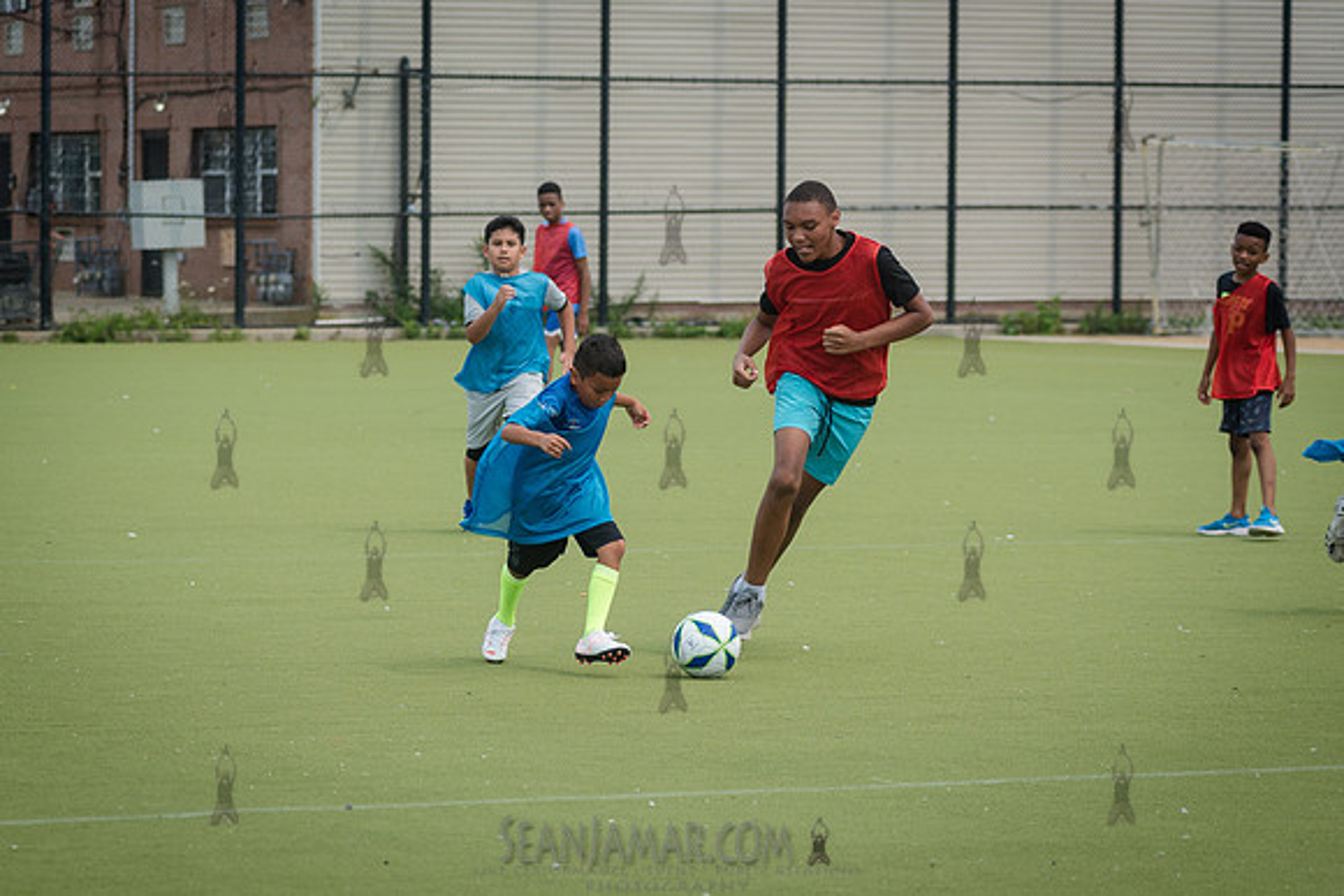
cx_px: 524
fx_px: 5420
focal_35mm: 145
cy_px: 581
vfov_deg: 9.5
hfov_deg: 14.1
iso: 250
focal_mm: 105
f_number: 4
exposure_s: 1/2000
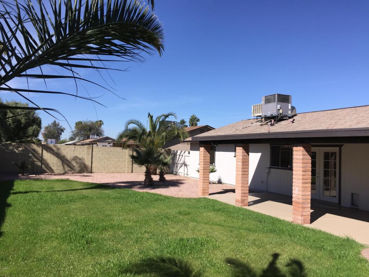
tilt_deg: +1.5
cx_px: 184
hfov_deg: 61.7
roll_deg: -2.2
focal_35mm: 29
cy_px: 138
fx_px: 309
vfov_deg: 48.2
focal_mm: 4.15
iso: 32
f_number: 2.2
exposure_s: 1/2198
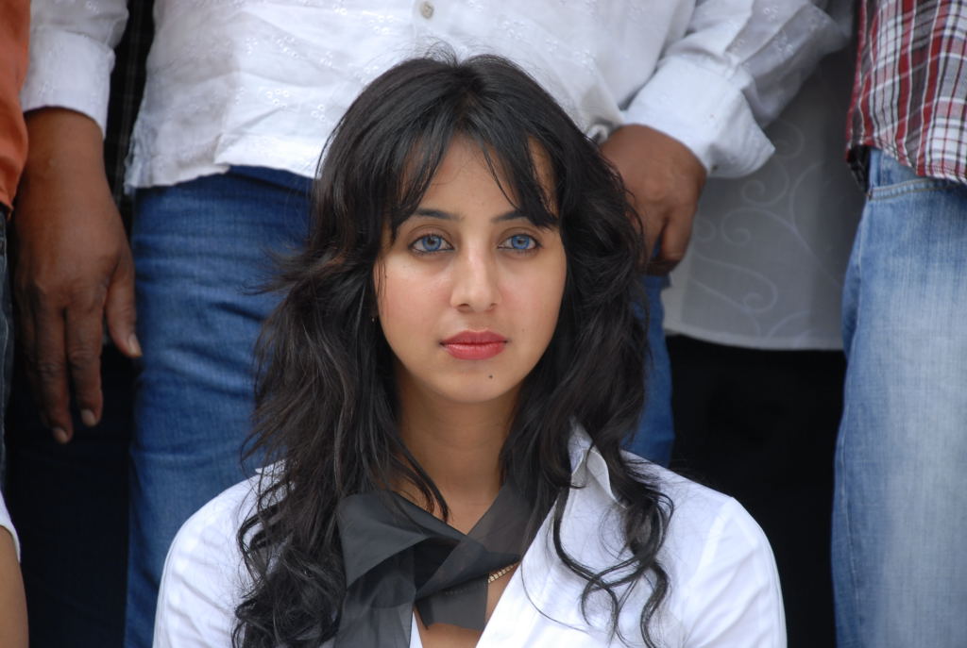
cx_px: 484
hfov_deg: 11.4
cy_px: 324
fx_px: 4844
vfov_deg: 7.7
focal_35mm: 180
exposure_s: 1/125
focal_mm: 120
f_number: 5.6
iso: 200
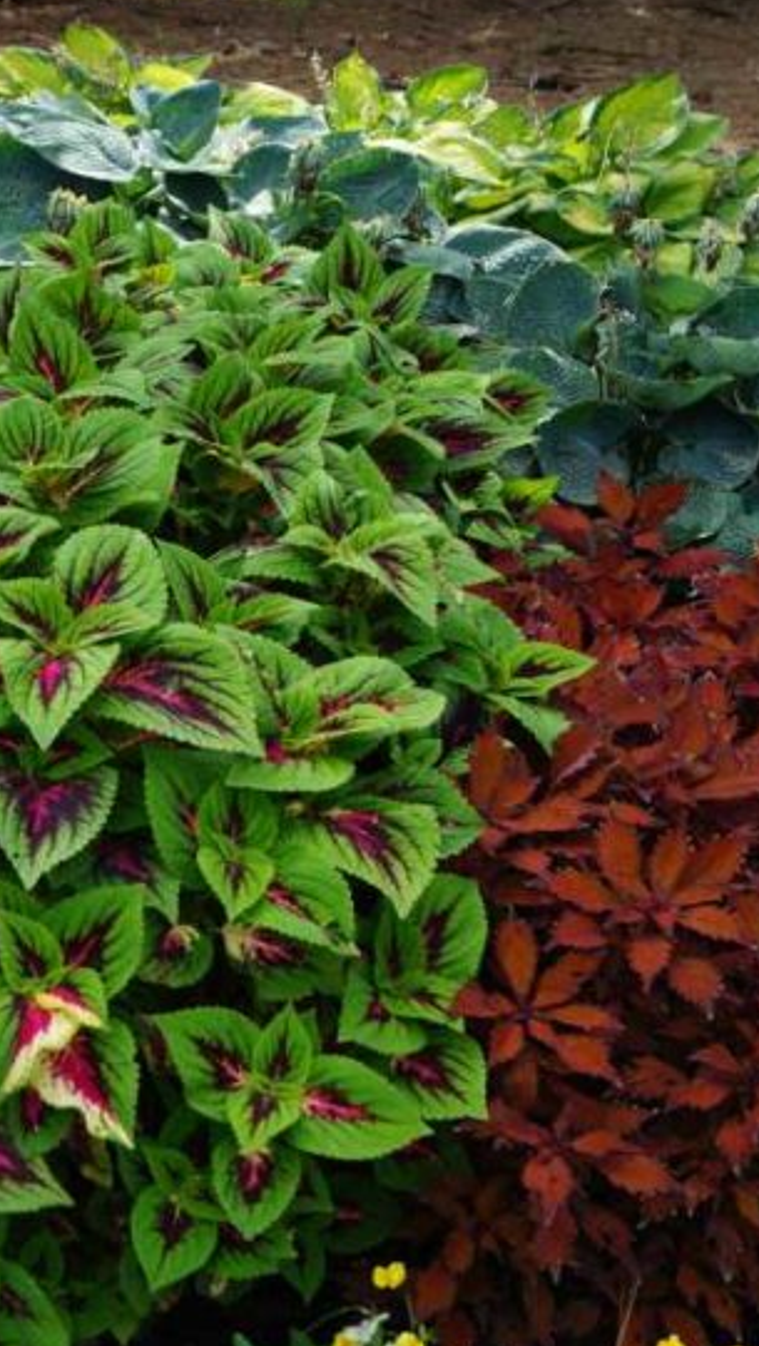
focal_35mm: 88
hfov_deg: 13.4
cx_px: -178
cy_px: 684
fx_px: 3137
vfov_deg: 24.2
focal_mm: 35
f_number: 6.3
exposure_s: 1/80
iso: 100
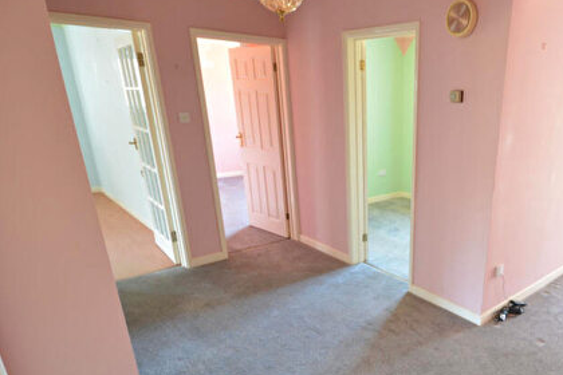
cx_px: 416
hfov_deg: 67.4
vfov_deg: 50.3
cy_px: 253
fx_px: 391
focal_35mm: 25
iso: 400
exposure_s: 1/3
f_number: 8
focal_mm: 10
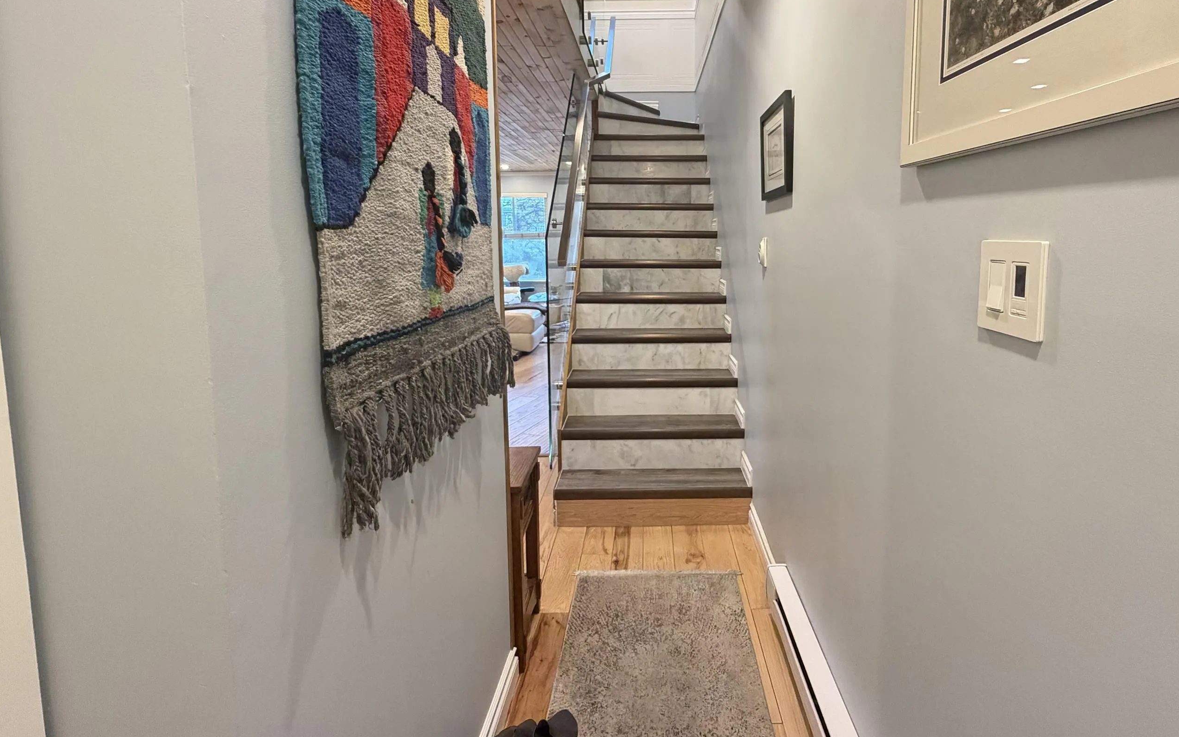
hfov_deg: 90.7
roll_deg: +0.3
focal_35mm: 18
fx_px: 578
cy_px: 292
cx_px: 654
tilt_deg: -5.3
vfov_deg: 64.4
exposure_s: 1/60
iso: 400
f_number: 2.2
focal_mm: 2.22
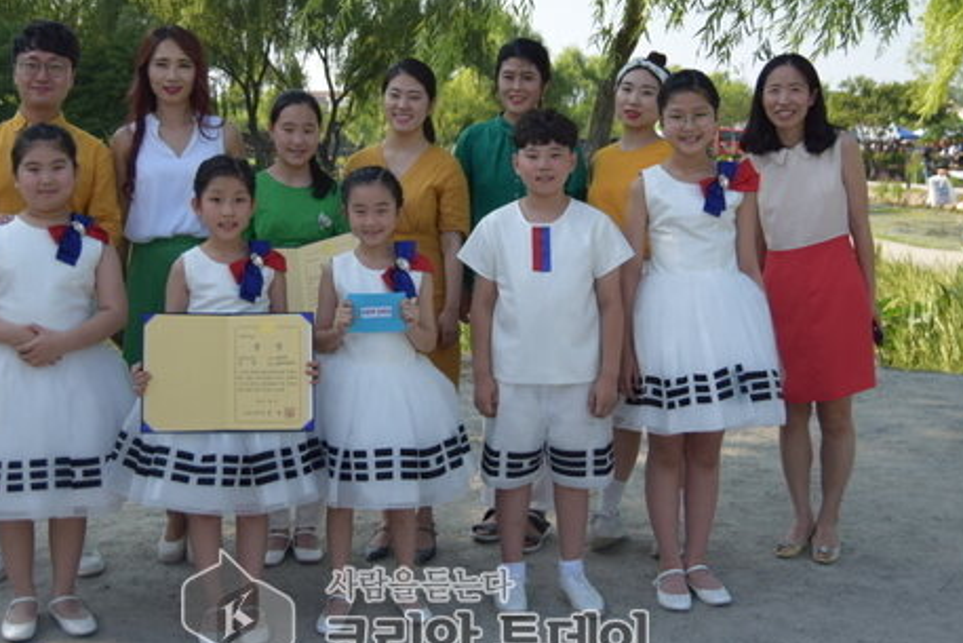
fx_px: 1231
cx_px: 415
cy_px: 218
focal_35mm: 46
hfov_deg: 42.6
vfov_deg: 29.1
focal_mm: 20
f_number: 2.8
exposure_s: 1/1600
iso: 200
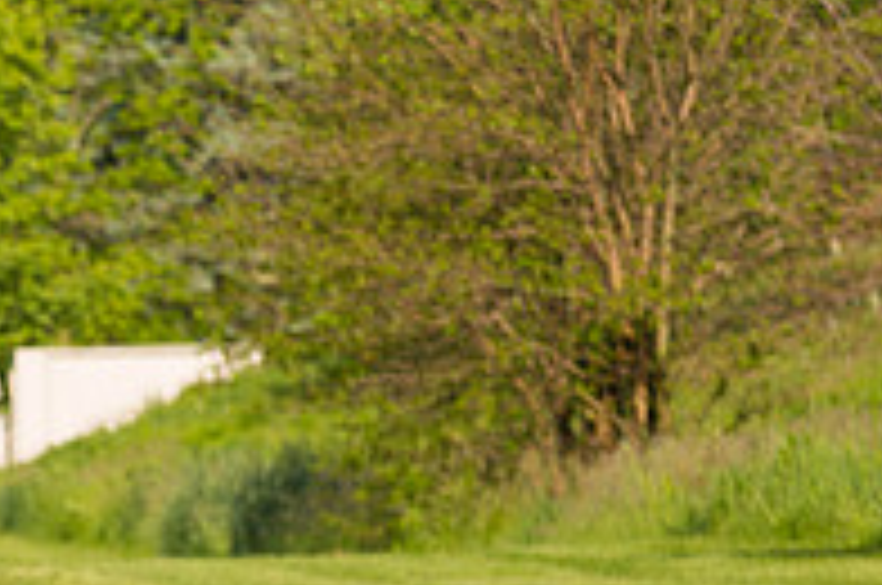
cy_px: 385
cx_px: -261
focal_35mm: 356
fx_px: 8708
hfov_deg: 5.8
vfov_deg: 3.8
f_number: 5.6
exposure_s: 1/2000
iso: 400
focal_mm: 120
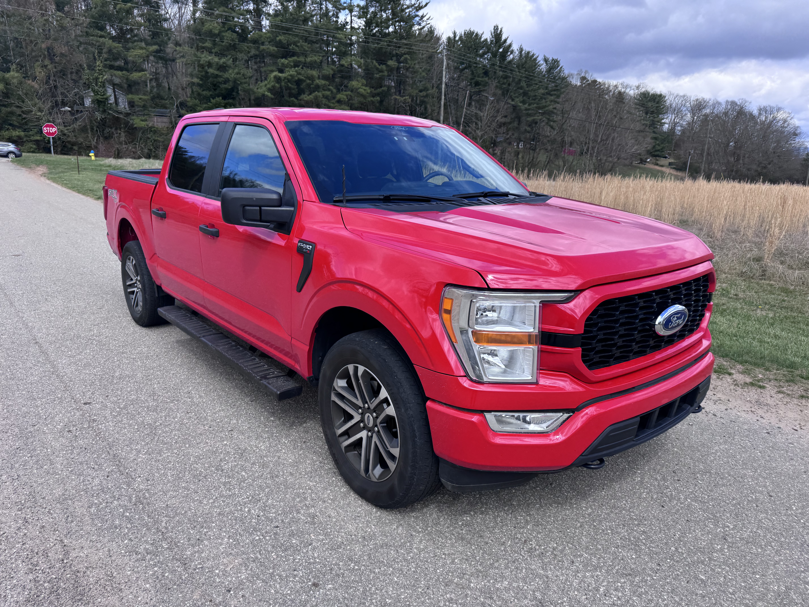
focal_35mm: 24
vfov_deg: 56.8
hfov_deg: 71.6
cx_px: 404
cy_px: 304
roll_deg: -4.7
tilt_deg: -9.6
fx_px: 561
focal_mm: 6.76
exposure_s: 1/2174
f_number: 1.78
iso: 80
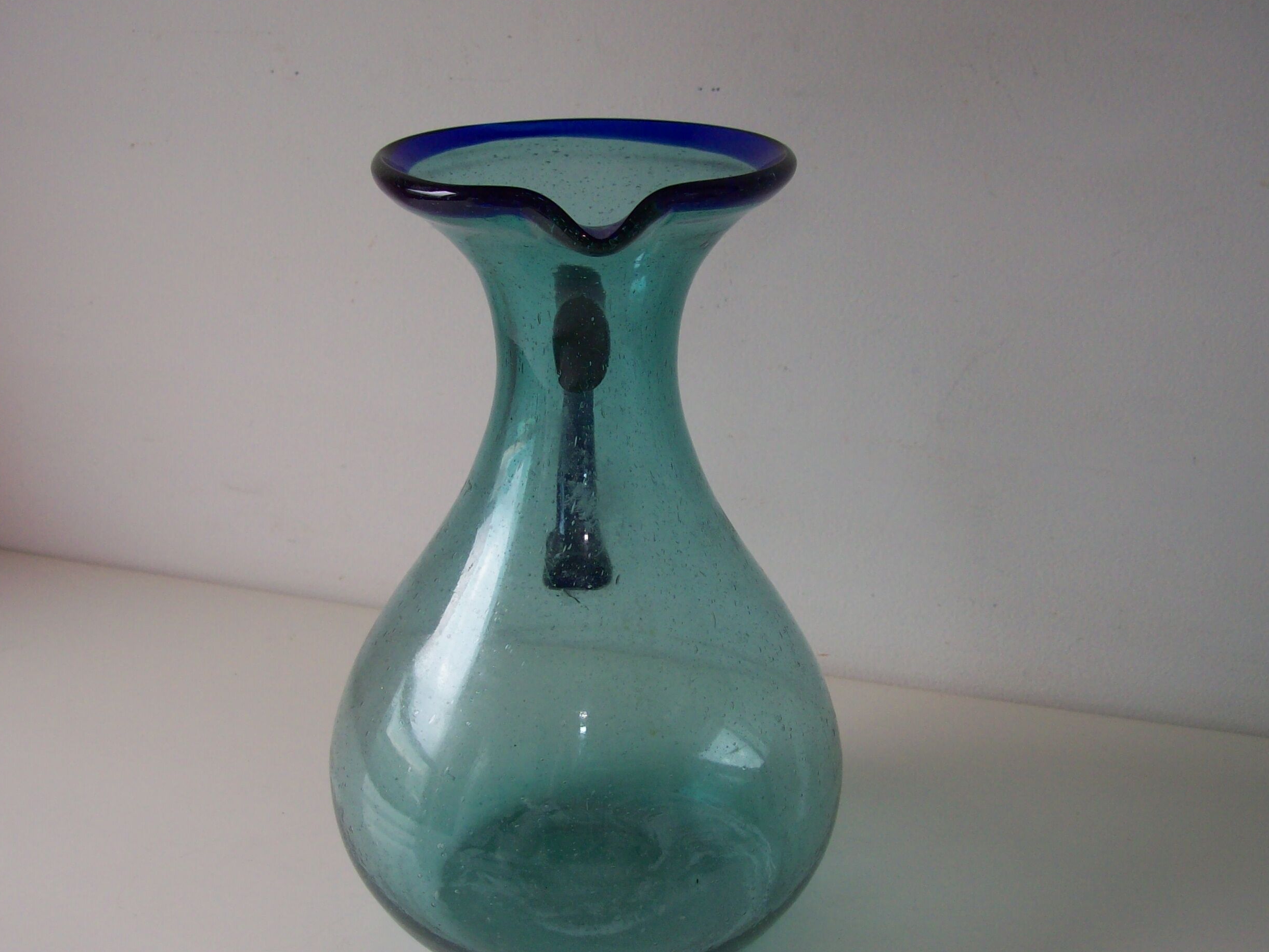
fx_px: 1540
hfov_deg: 44.7
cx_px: 578
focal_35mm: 42
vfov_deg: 34.3
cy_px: 506
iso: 80
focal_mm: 6
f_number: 2.7
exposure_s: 1/64
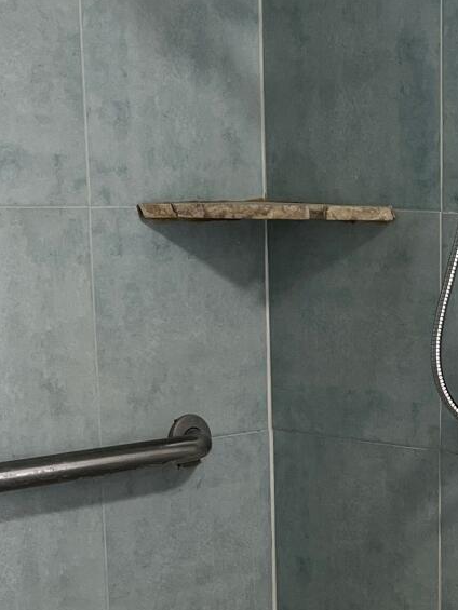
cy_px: 592
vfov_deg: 20.7
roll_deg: -0.7
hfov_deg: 15.5
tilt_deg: -14.5
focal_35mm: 92
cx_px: 531
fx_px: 1622
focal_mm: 5.1
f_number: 1.6
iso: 100
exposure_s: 1/120
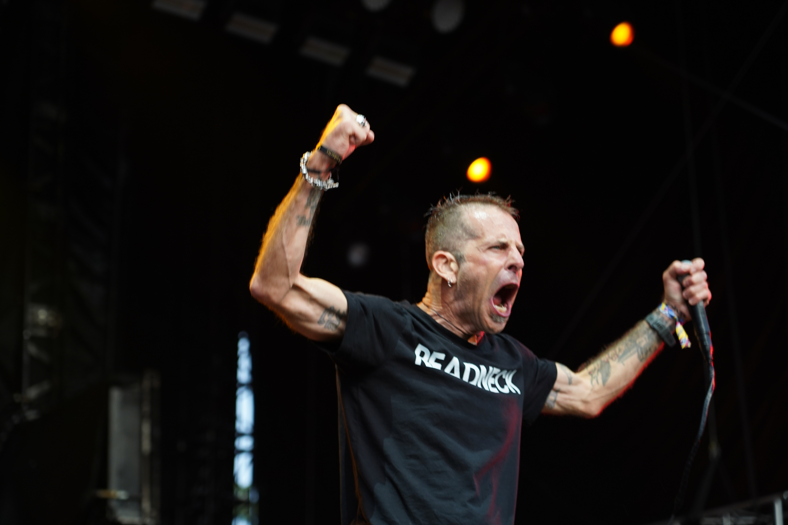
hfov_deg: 19.5
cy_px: 262
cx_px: 394
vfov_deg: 13.0
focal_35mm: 105
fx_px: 2298
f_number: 4
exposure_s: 1/125
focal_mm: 105
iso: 400
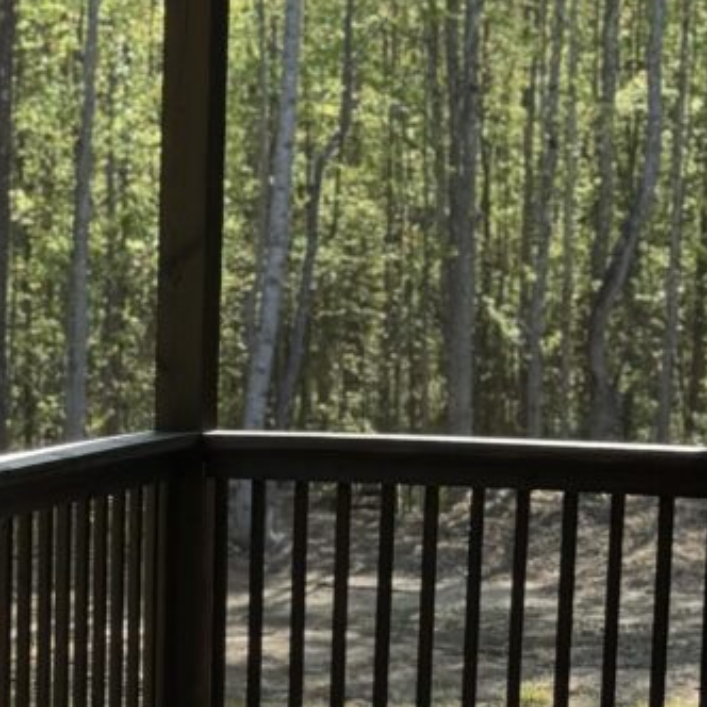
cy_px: 630
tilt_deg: -9.6
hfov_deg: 13.2
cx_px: 15
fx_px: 3027
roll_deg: -0.7
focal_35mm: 131
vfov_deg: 13.2
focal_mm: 6.76
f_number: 1.78
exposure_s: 1/1637
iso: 64
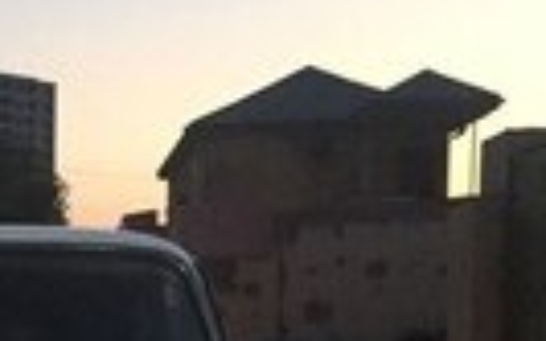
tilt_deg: -5.3
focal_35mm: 115
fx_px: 1711
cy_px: 546
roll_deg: +0.9
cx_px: -168
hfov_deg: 17.0
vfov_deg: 10.9
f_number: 2.2
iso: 250
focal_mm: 4.15
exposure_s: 1/25
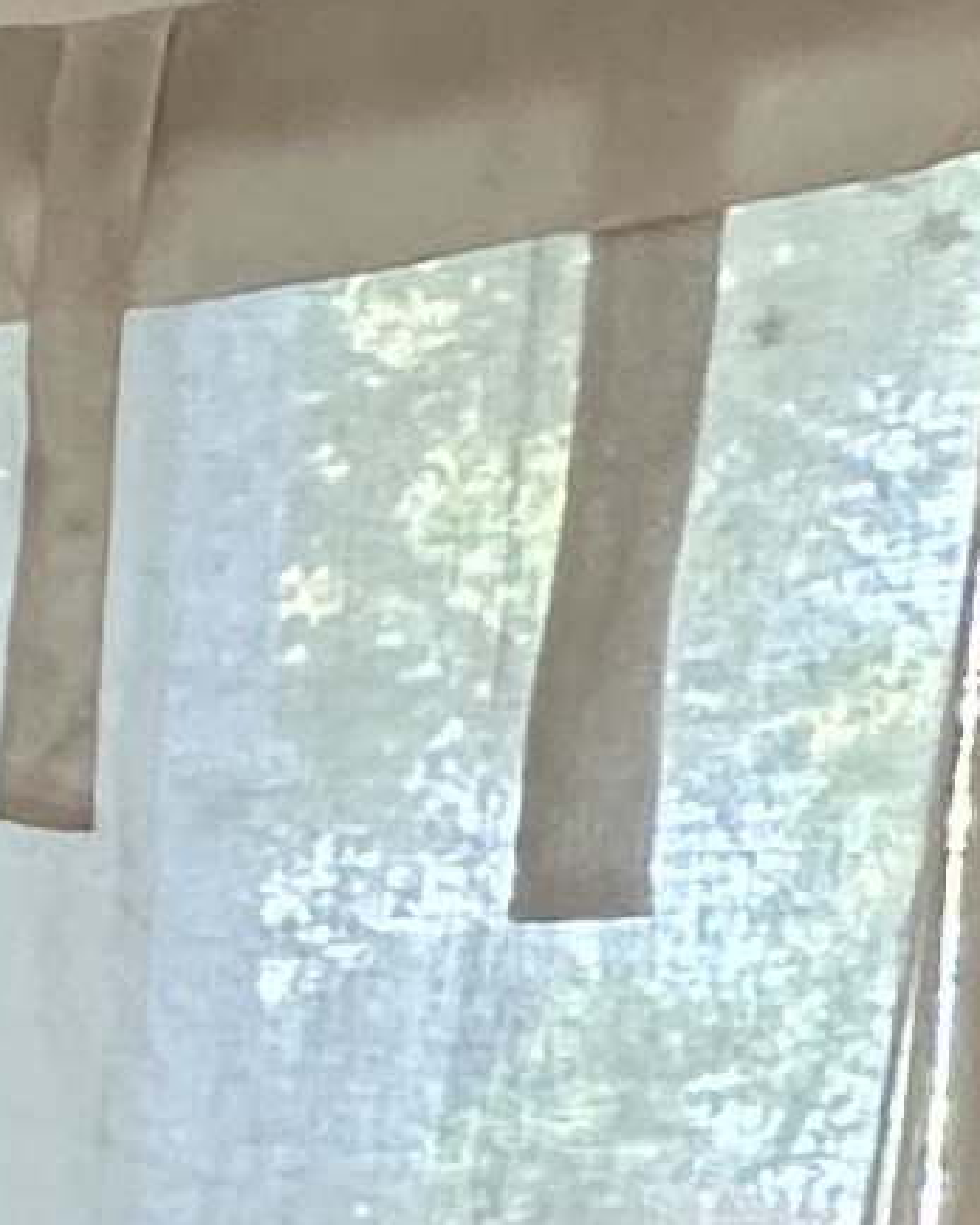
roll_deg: -1.7
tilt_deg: -3.3
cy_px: 1502
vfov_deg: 14.6
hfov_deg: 9.4
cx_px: -2022
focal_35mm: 127
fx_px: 4606
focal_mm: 2.22
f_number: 2.2
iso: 250
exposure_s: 1/120
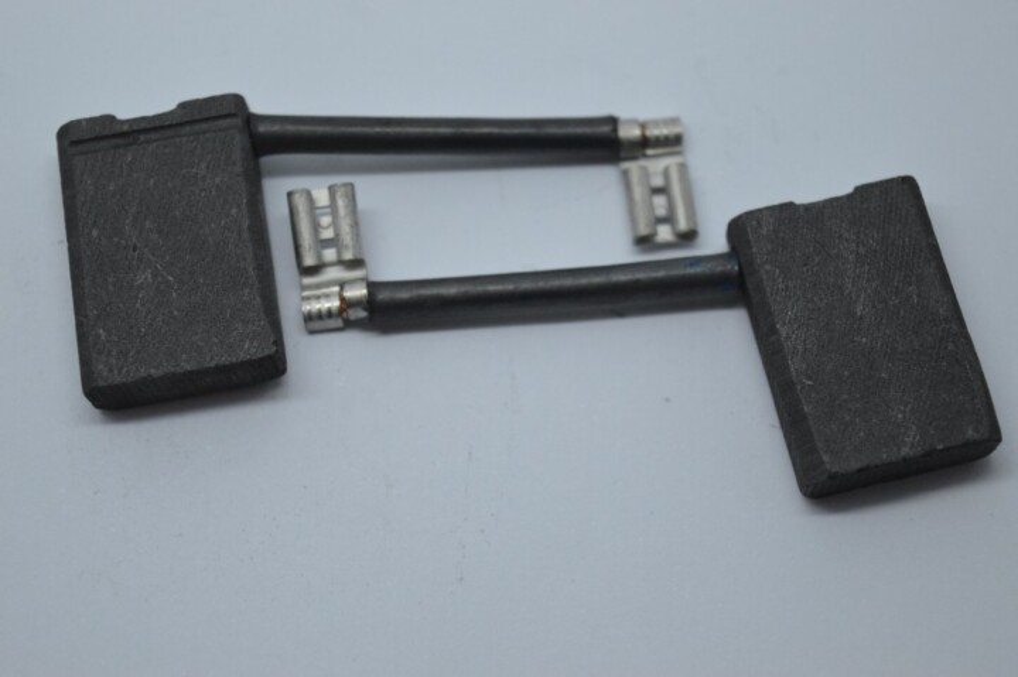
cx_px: 509
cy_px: 338
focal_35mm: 82
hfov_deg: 24.6
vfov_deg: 16.5
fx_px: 2331
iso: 400
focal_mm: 55
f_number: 5.6
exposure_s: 1/100
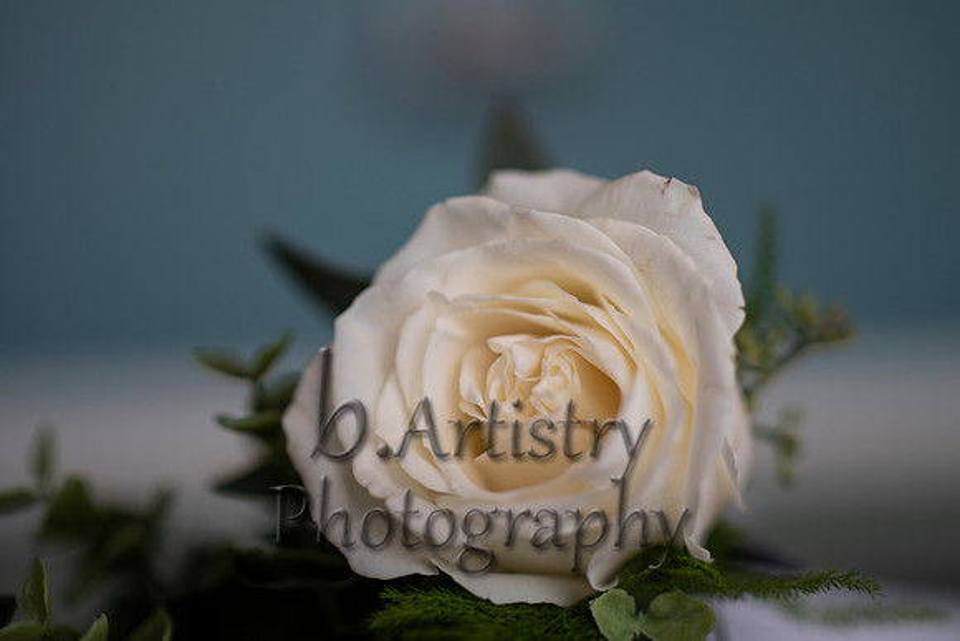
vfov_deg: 29.9
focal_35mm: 45
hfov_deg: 43.6
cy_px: 320
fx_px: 1200
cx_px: 480
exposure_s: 1/320
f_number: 1.8
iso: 200
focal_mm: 45
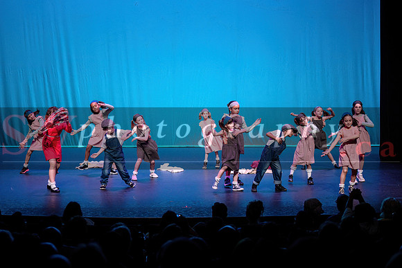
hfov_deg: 22.6
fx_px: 1006
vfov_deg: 15.2
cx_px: 201
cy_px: 109
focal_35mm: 90
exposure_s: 1/400
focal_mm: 75
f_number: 2.8
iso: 1250
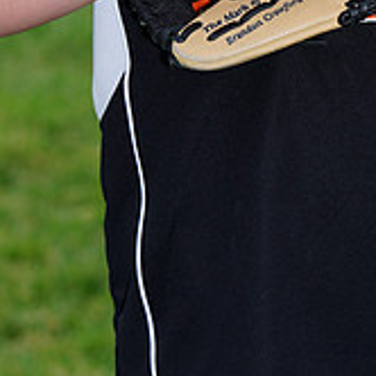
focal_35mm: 595
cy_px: -215
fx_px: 7312
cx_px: 275
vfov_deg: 2.9
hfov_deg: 2.9
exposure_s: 1/200
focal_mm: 200
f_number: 8
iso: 200
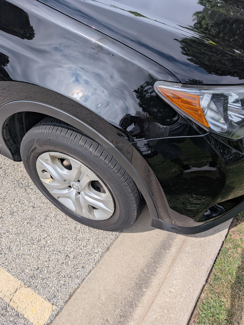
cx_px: 122
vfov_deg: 71.6
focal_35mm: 24
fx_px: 226
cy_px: 162
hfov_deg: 56.8
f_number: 1.7
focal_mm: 4.53
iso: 27
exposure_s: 1/17544
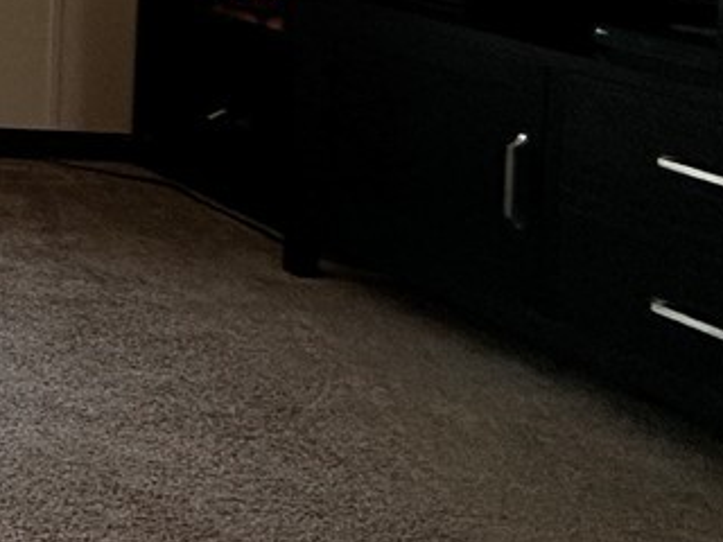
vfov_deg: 18.5
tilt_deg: -0.7
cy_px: -285
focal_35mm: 70
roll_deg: -1.5
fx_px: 1462
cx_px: -926
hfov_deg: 16.1
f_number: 2.2
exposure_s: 1/120
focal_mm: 2.22
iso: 64
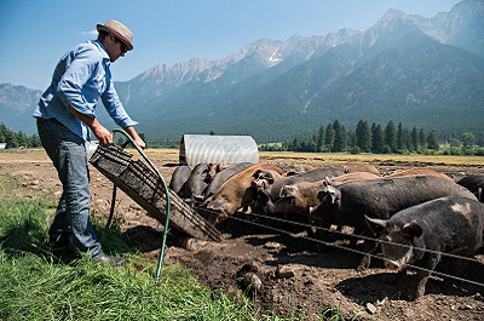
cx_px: 242
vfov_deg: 52.9
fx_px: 322
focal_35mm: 24
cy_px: 160
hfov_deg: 73.8
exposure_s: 1/2500
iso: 320
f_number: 4
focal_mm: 24
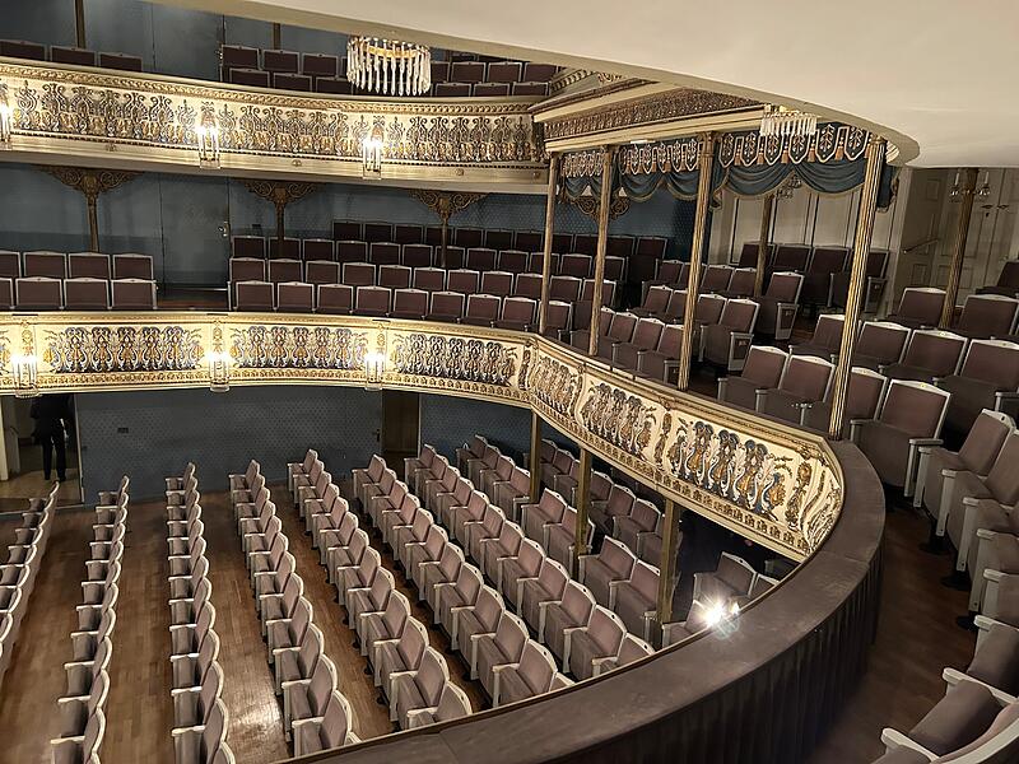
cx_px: 510
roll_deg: -2.8
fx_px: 765
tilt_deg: -12.2
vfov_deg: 53.1
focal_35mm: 26
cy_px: 382
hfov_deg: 67.3
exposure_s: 1/33
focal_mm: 5.7
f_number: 1.5
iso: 500
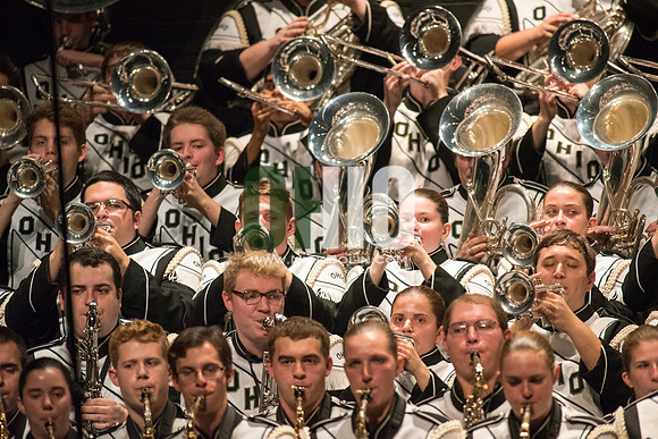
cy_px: 220
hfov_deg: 3.4
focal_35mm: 600
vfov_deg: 2.3
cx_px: 329
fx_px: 10969
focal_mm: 600
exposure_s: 1/320
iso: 4000
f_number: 5.6
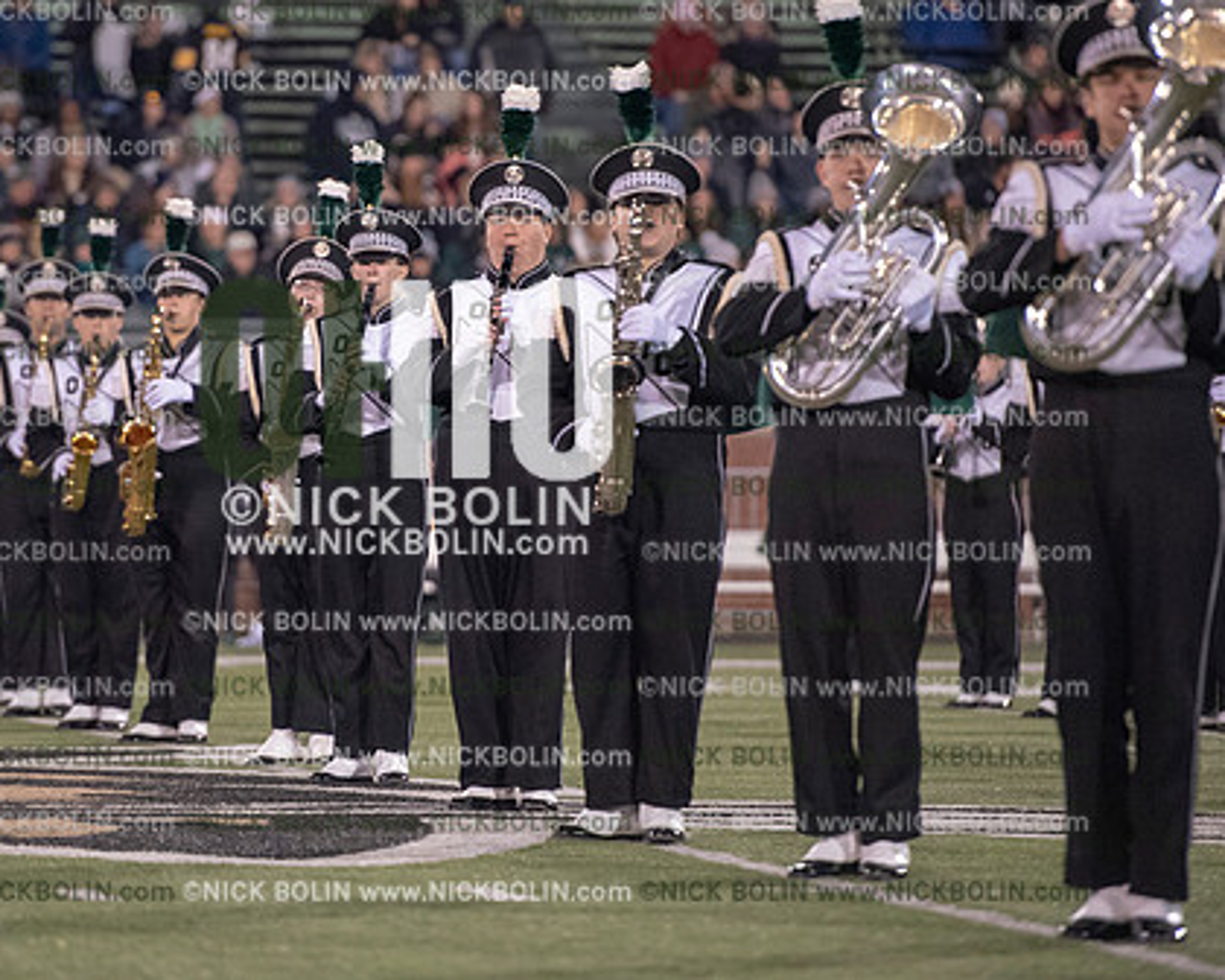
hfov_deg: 7.5
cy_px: 419
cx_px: 405
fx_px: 9390
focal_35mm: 259
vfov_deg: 6.0
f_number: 3.2
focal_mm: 200
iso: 5000
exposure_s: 1/1250
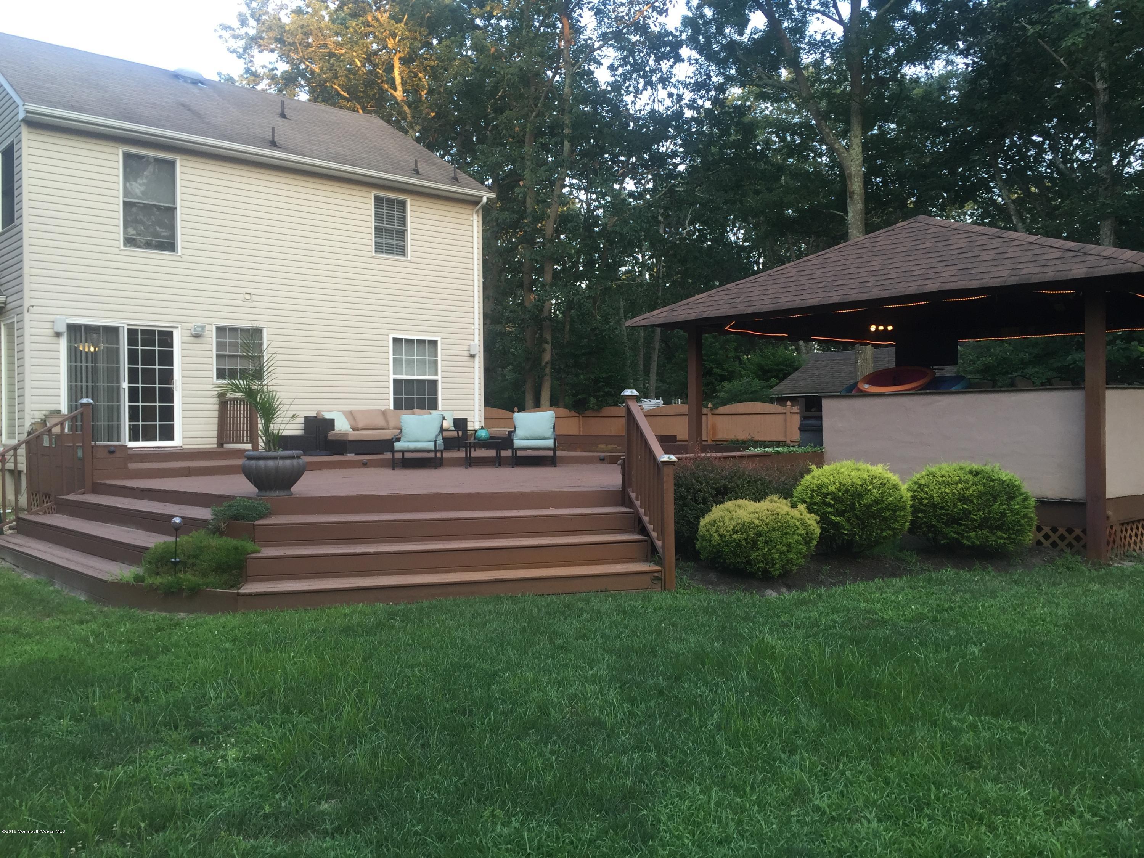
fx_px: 958
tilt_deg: +1.3
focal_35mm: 29
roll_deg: -0.8
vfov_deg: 48.2
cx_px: 572
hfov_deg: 61.7
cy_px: 429
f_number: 2.2
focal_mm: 4.15
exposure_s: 1/60
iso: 40
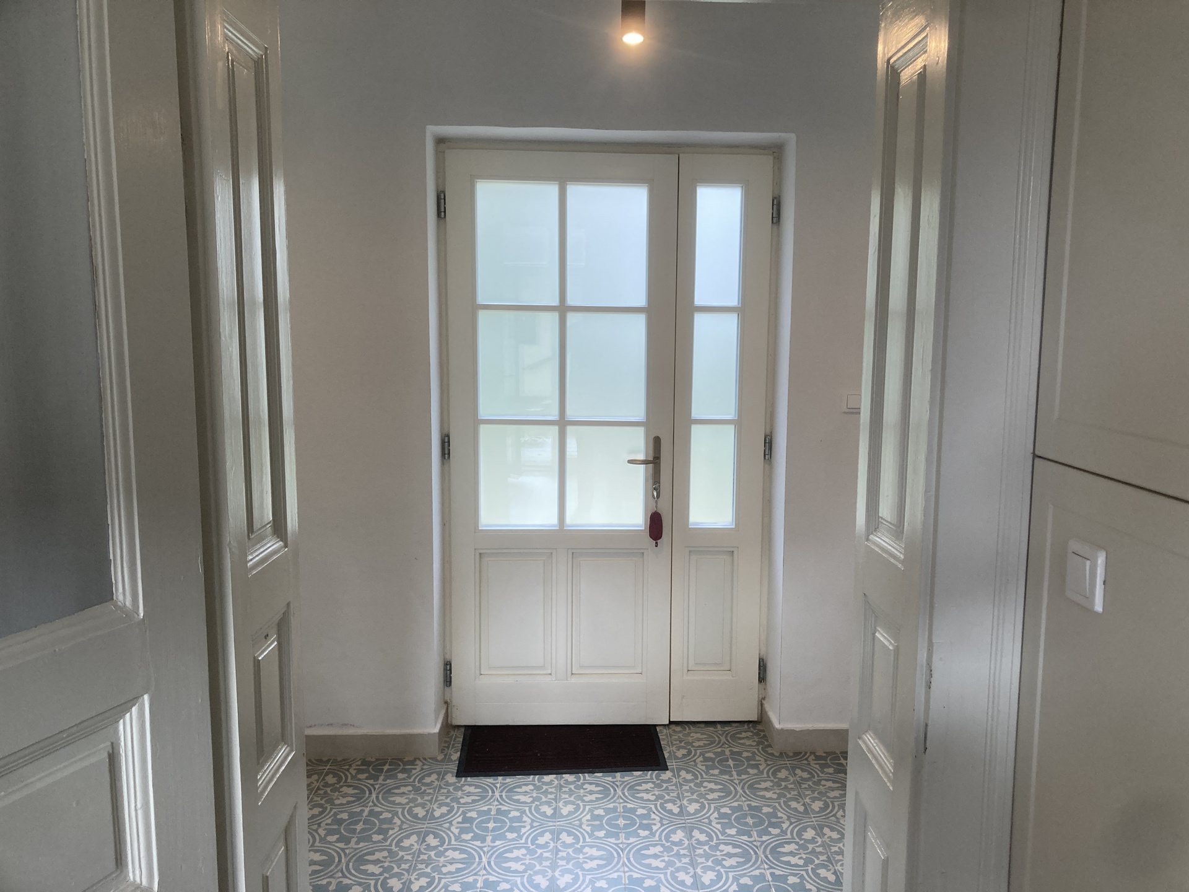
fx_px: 962
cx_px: 594
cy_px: 446
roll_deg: -0.1
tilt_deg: -6.8
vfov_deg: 49.7
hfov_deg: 63.4
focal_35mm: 28
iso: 80
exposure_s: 1/121
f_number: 1.8
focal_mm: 3.99
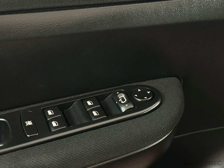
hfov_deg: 39.7
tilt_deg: -37.0
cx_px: 112
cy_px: 84
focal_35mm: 48
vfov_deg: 30.3
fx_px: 311
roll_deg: +3.0
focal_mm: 6.86
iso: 400
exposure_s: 1/33
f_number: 1.78
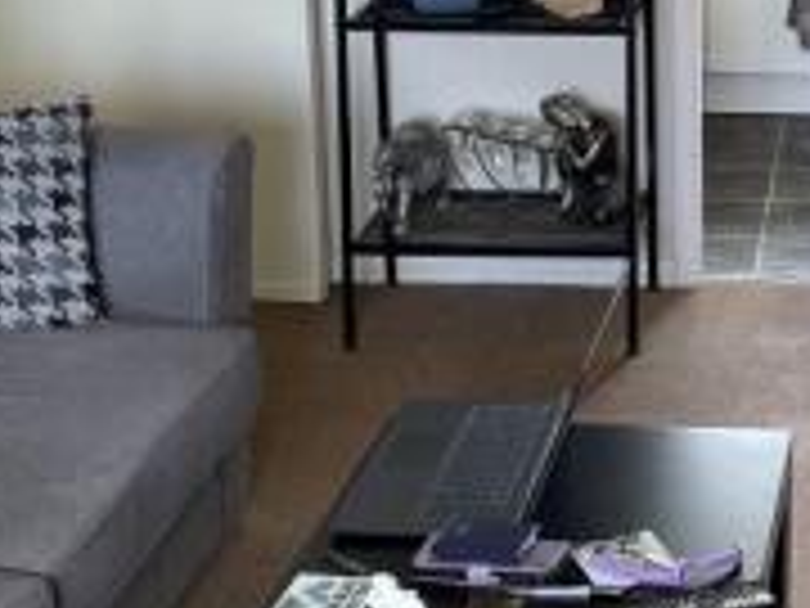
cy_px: 20
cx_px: 848
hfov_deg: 22.2
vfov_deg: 17.2
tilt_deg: -14.6
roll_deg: -0.1
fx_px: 1966
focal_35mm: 84
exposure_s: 1/107
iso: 125
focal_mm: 4.2
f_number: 1.6
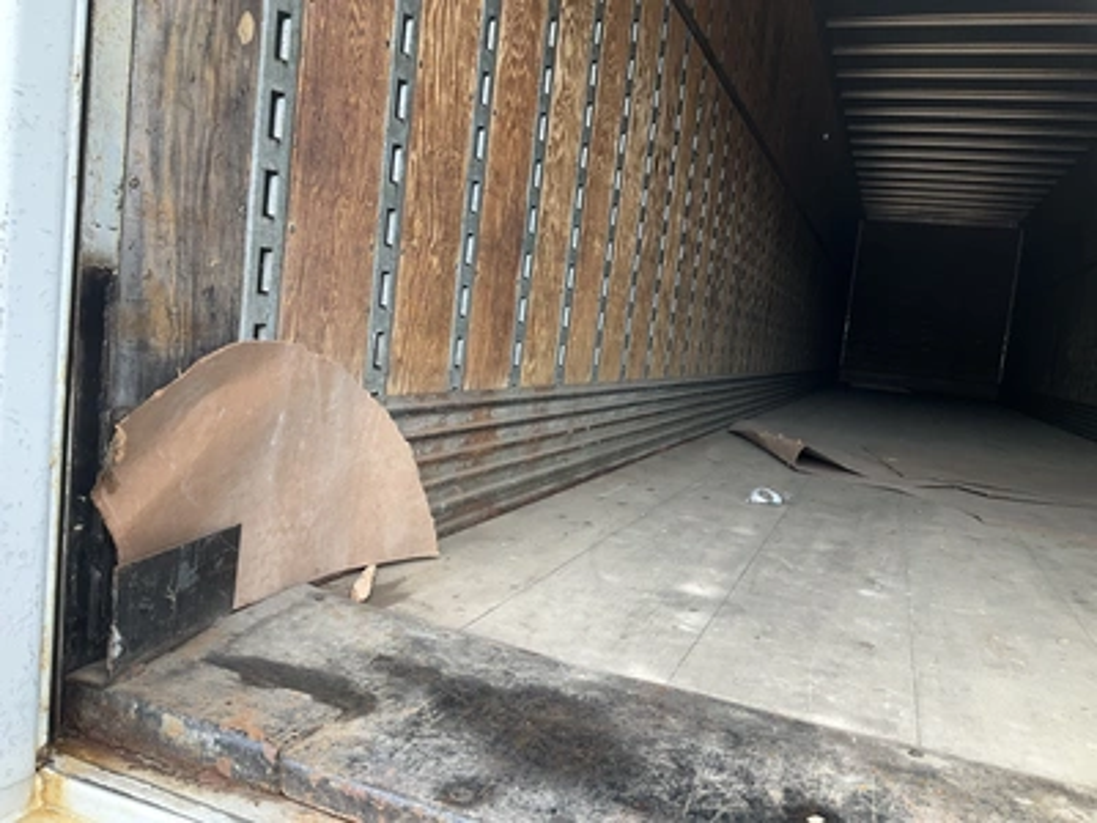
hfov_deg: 61.7
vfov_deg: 48.2
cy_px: 412
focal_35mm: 29
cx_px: 548
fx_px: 919
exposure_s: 1/122
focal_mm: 3
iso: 32
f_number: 1.8
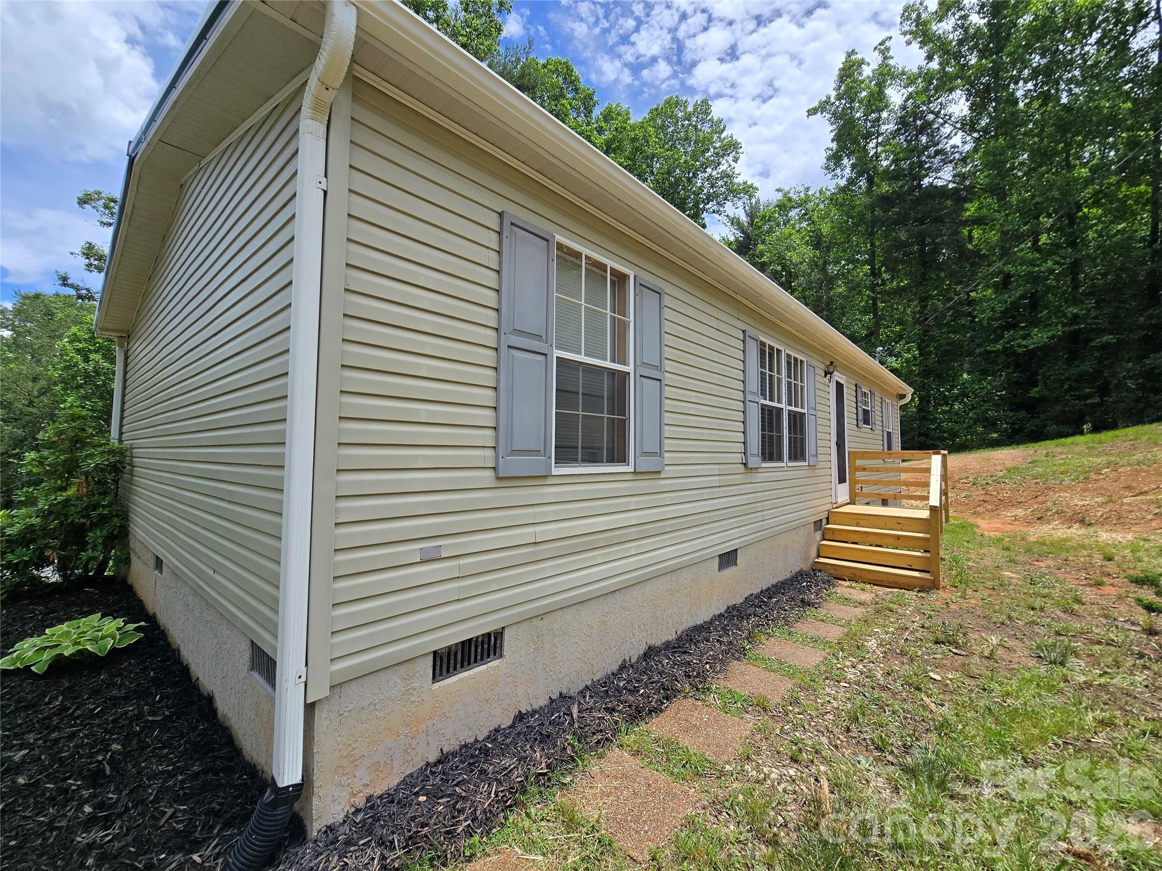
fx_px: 436
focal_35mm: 13
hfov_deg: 106.2
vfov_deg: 89.9
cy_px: 436
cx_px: 581
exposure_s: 1/2333
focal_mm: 2.2
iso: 50
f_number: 2.2
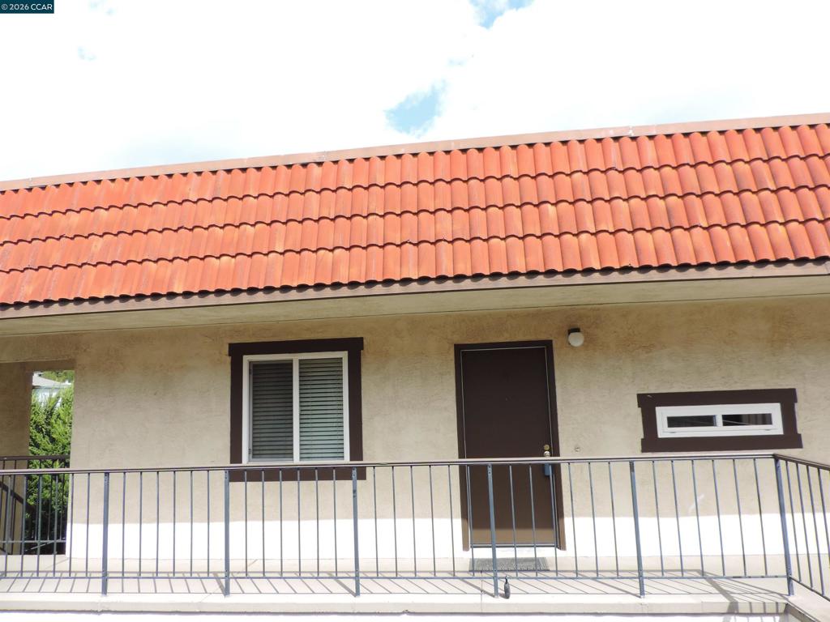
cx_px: 415
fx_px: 575
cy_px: 311
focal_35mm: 24
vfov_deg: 56.8
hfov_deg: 71.6
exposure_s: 1/500
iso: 80
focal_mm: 4.3
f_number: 3
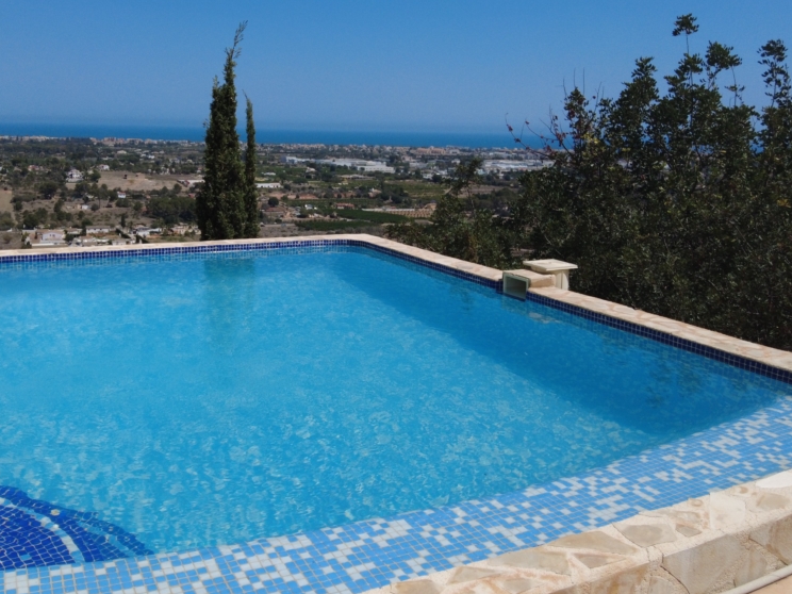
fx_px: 732
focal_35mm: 32
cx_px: 318
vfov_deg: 43.9
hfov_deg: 56.4
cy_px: 237
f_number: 1.8
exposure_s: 1/2500
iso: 100
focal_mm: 4.4
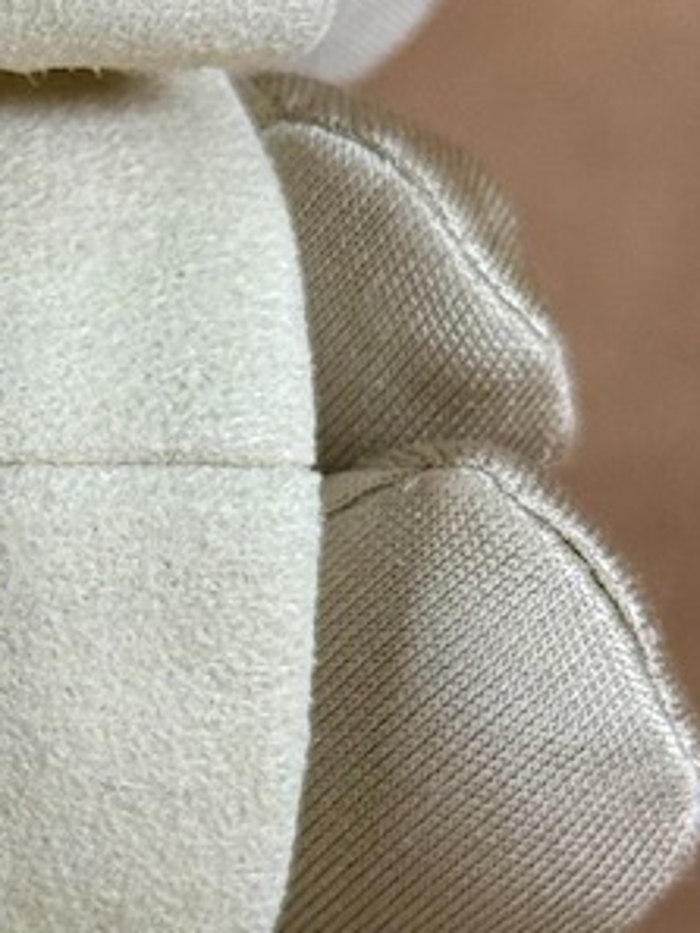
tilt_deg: -25.6
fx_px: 5577
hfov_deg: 7.1
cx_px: -392
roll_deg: -2.5
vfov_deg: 9.6
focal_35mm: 207
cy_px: 380
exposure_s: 1/120
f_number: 1.78
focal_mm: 6.76
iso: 80
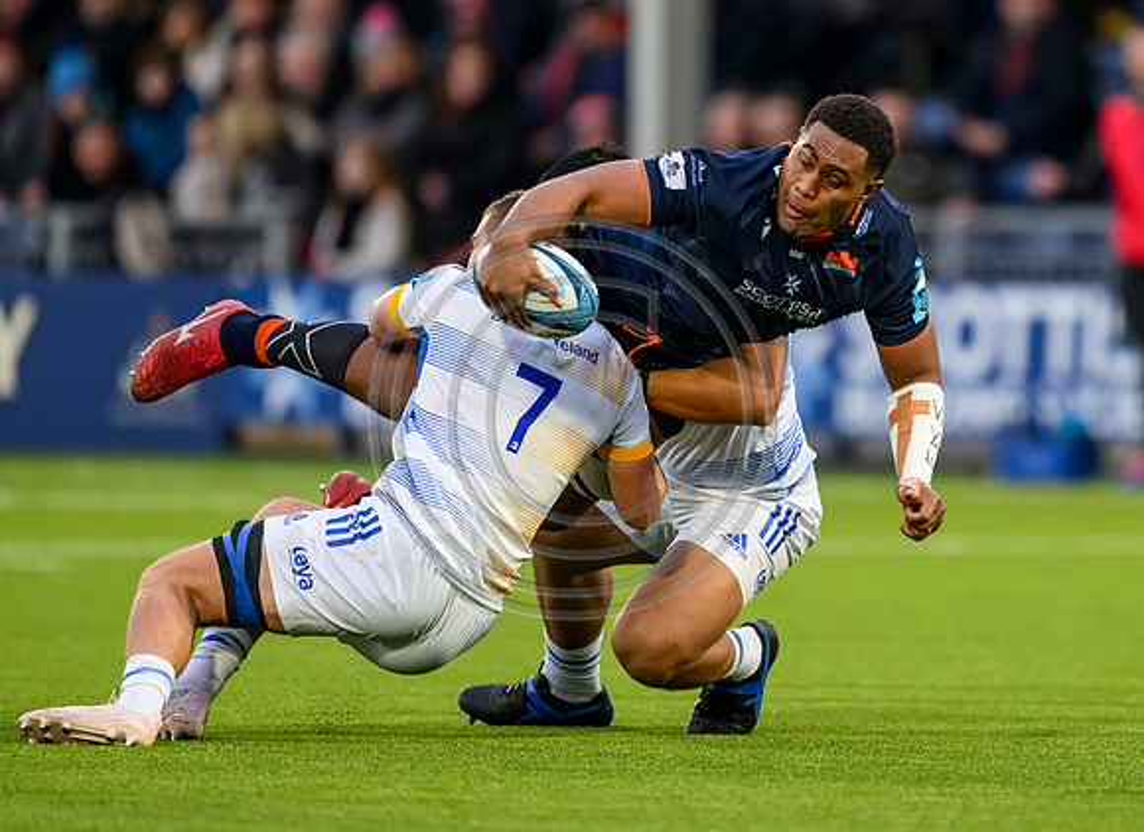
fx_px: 25665
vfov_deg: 1.9
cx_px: 816
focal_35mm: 785
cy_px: 289
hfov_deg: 2.6
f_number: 4
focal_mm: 560
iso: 4000
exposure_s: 1/1250
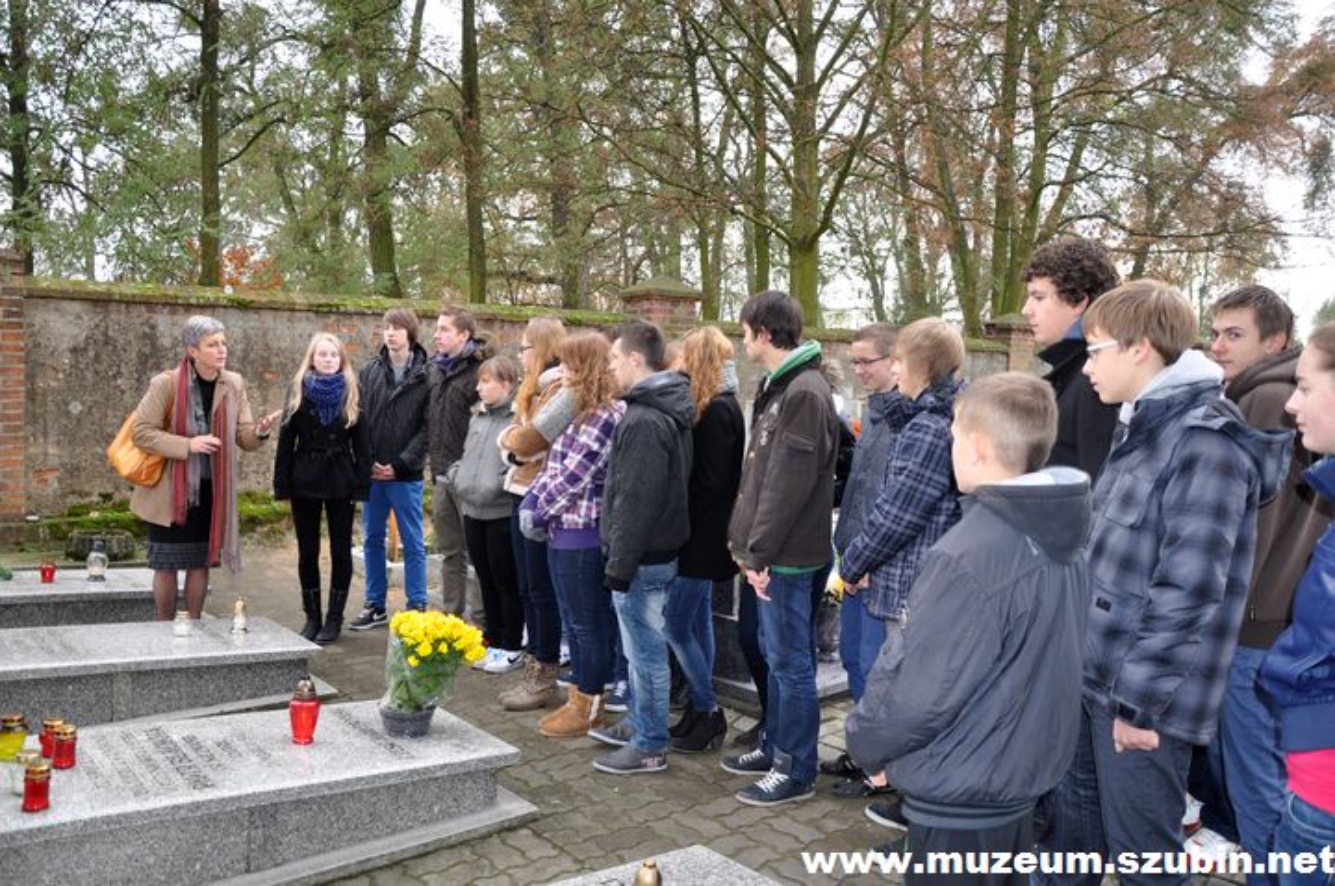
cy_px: 443
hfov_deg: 67.5
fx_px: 1000
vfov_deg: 47.8
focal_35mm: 27
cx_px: 668
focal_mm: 18
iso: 400
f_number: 3.5
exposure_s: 1/160
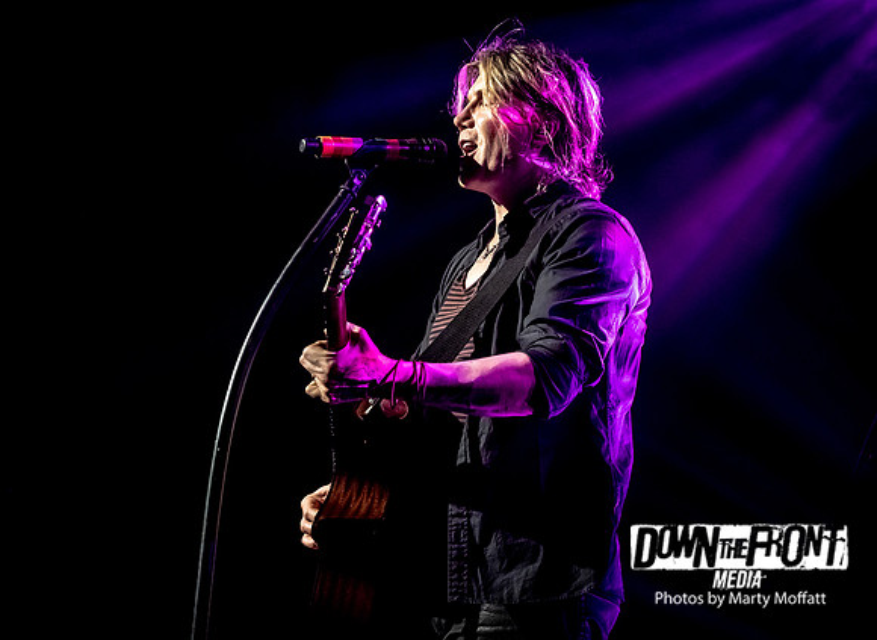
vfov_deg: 16.7
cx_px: 427
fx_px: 2176
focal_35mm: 87
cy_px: 288
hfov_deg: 22.8
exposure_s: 1/320
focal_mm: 40
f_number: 3.5
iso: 1600
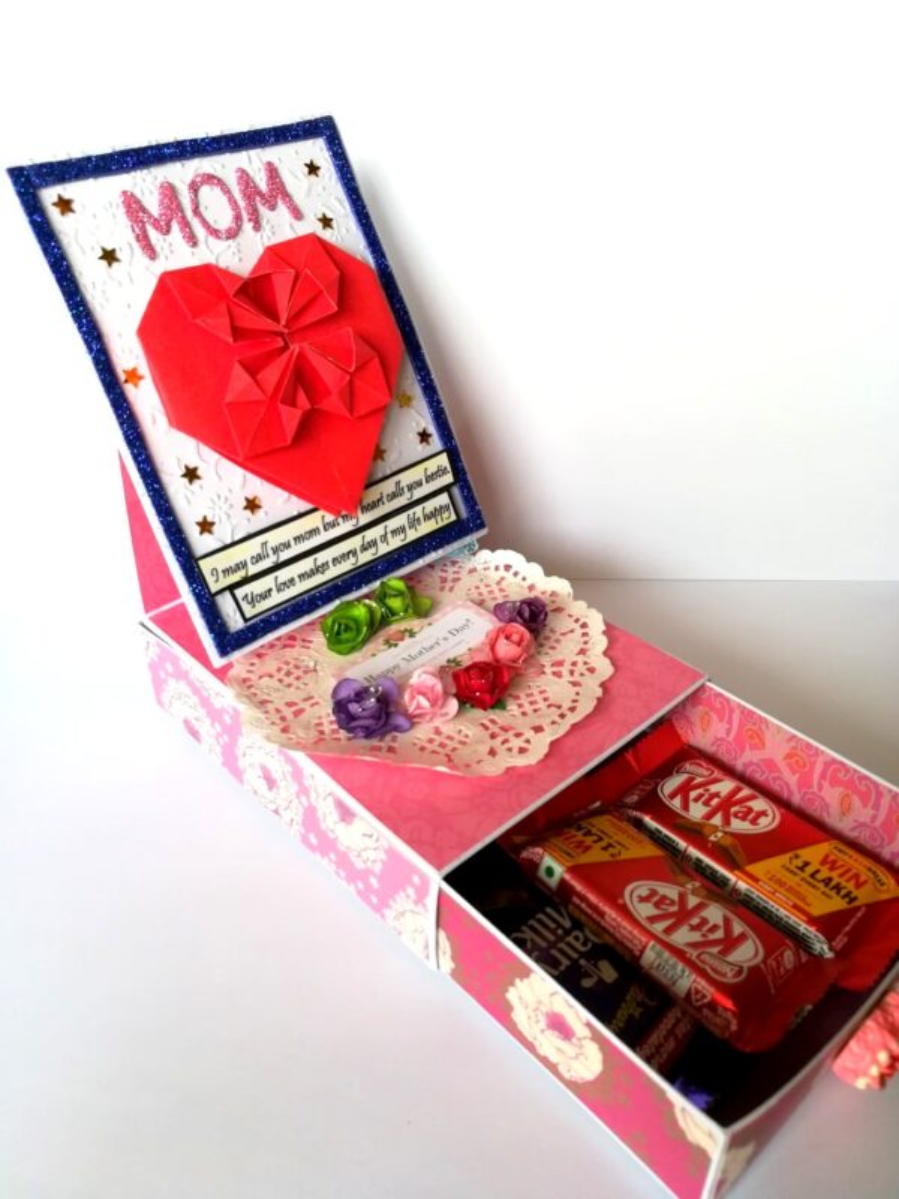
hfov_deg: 53.1
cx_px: 450
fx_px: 900
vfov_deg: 67.3
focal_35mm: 26
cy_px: 600
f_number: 2.2
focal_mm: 3.83
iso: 64
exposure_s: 1/60
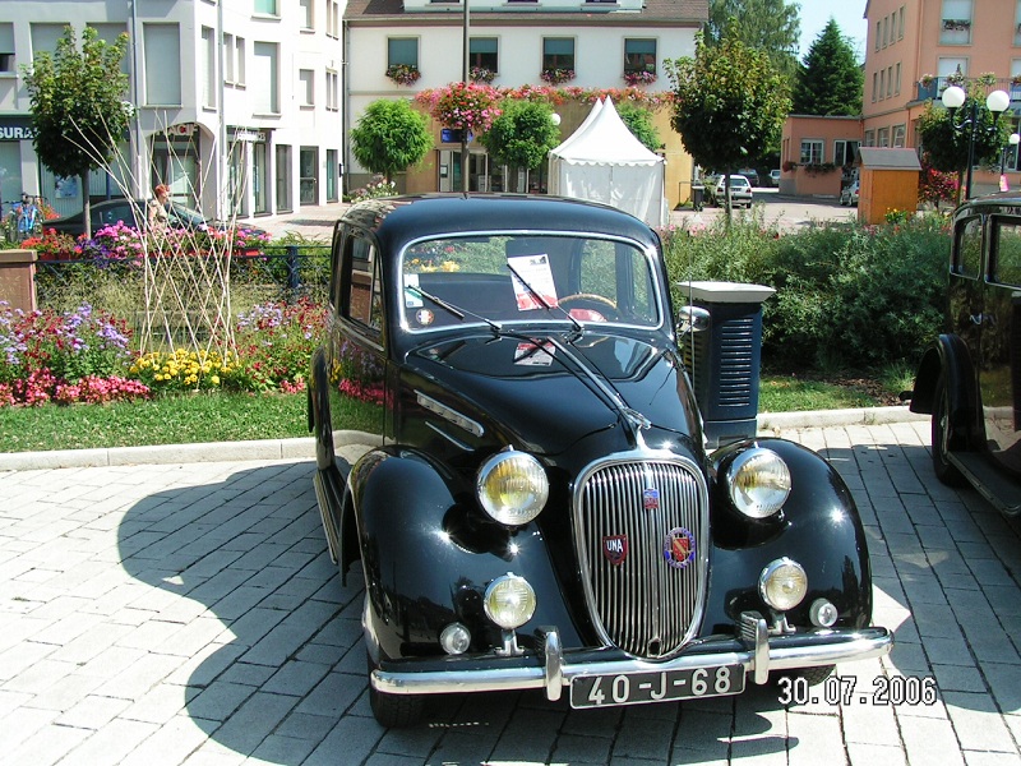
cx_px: 510
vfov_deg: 37.7
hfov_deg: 49.0
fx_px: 1121
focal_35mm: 38
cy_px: 383
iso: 50
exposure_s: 1/200
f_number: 5.6
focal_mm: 5.8
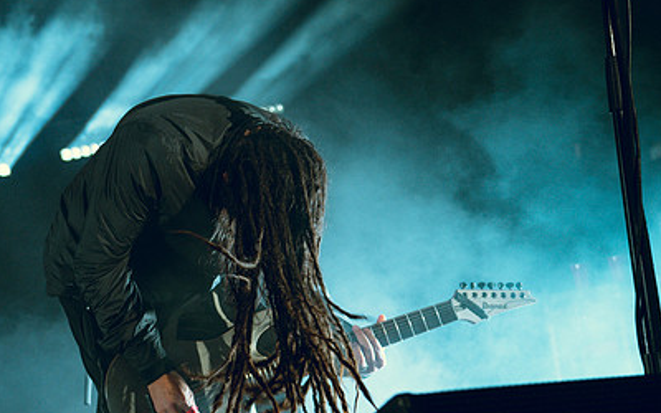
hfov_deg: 28.8
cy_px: 242
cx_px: 221
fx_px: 1279
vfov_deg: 18.3
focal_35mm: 71
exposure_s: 1/250
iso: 1600
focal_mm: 48
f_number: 4
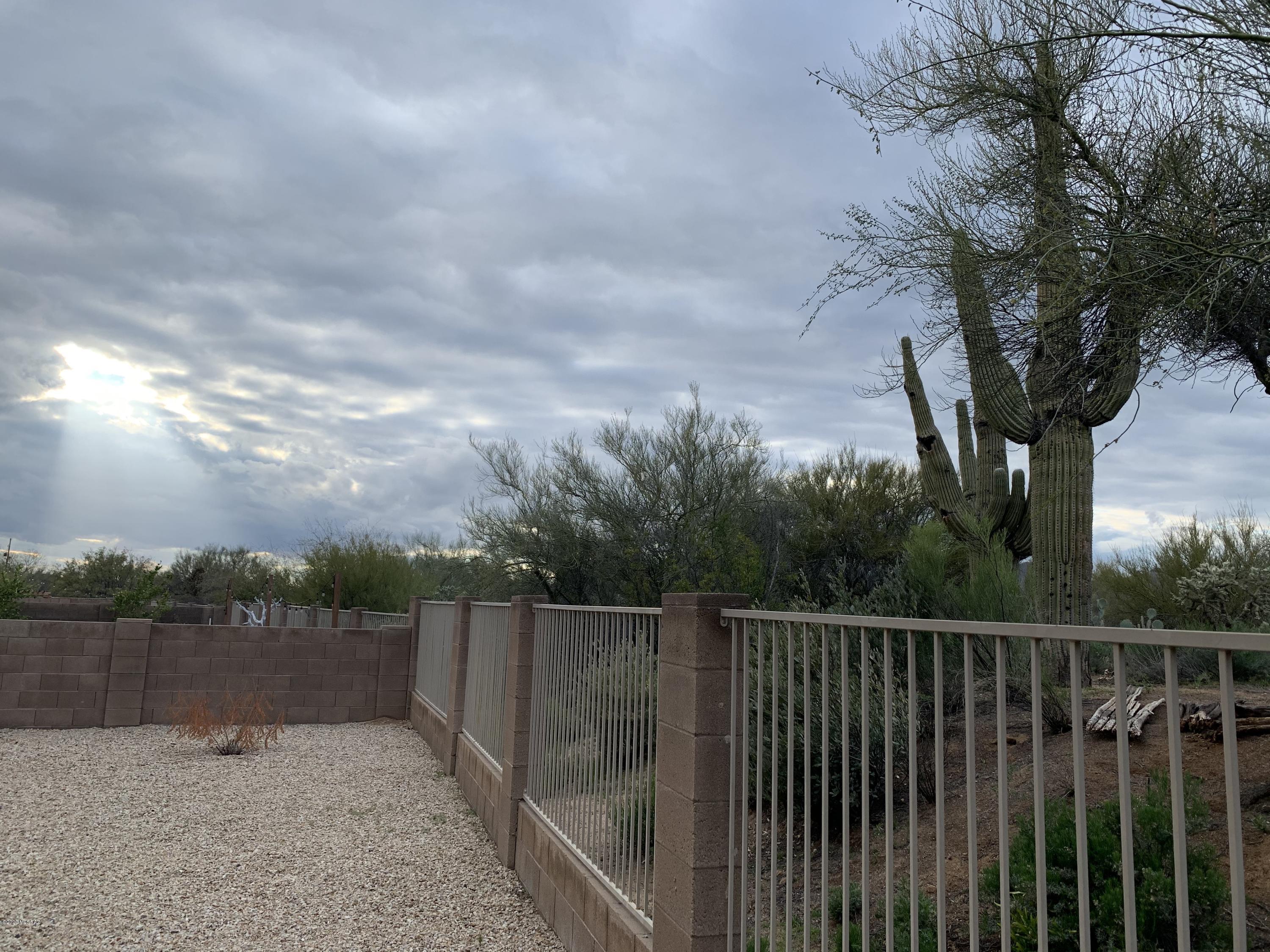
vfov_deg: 53.1
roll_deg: -1.6
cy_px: 476
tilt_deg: +8.2
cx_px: 635
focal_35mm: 26
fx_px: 954
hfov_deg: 67.3
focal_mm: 4.25
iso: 25
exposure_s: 1/783
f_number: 1.8
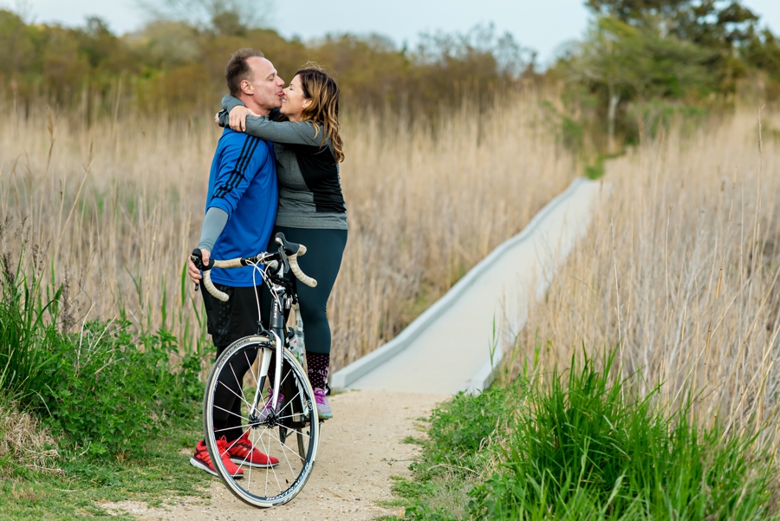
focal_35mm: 85
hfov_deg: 23.9
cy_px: 260
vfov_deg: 16.1
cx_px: 390
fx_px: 1842
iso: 800
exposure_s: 1/2500
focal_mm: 85
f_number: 2.8
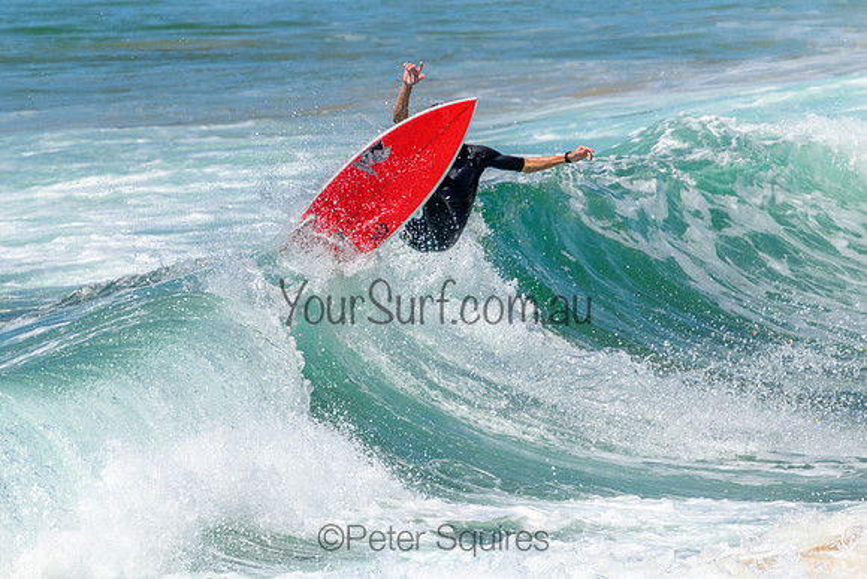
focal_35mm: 1101
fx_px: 26511
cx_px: 429
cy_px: 276
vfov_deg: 1.3
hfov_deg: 1.9
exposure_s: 1/2000
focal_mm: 800
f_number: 11
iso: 720
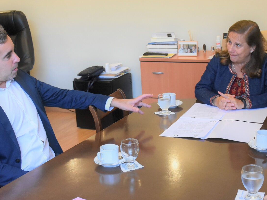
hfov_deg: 30.7
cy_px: 80
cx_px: 137
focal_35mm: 63
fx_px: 486
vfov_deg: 23.2
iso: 1600
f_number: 6.3
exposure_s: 1/160
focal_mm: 32
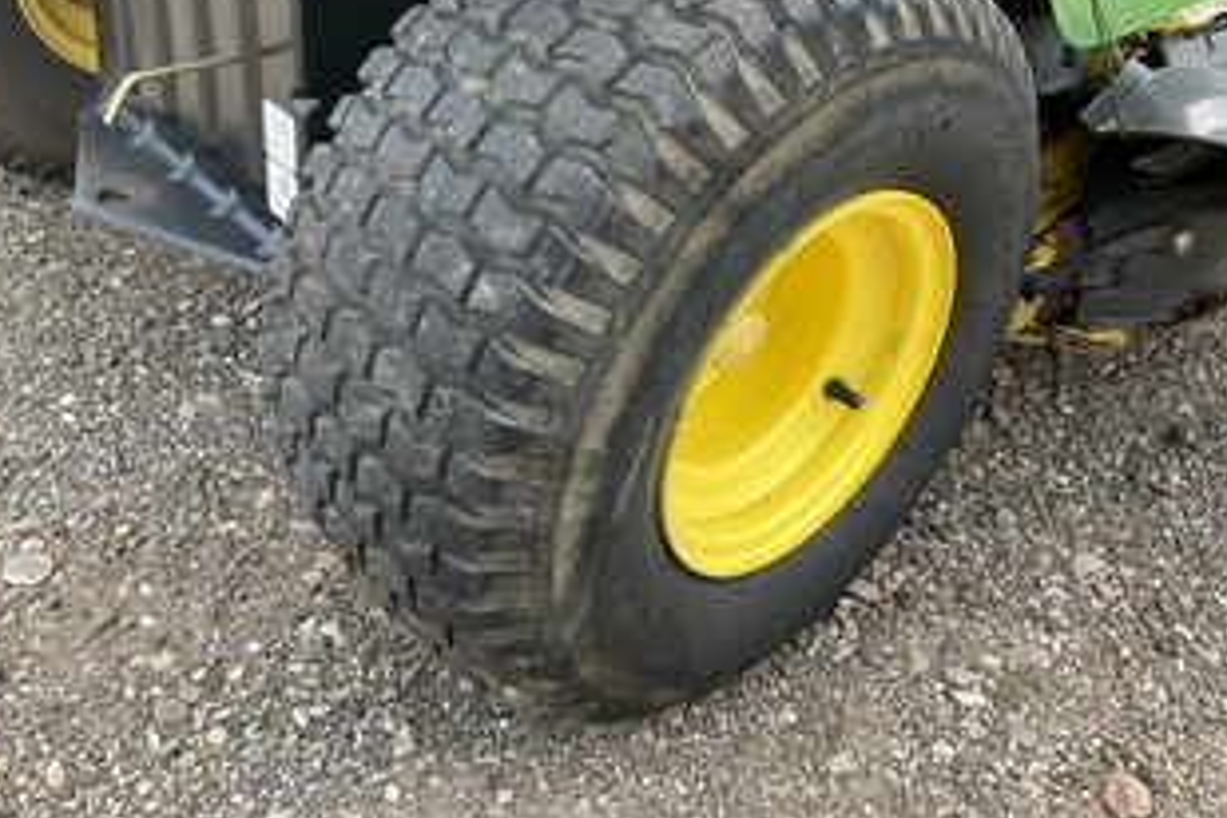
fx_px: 1329
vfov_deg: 33.8
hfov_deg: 49.5
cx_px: 675
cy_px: 250
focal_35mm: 39
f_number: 1.8
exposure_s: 1/203
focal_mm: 3
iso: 20
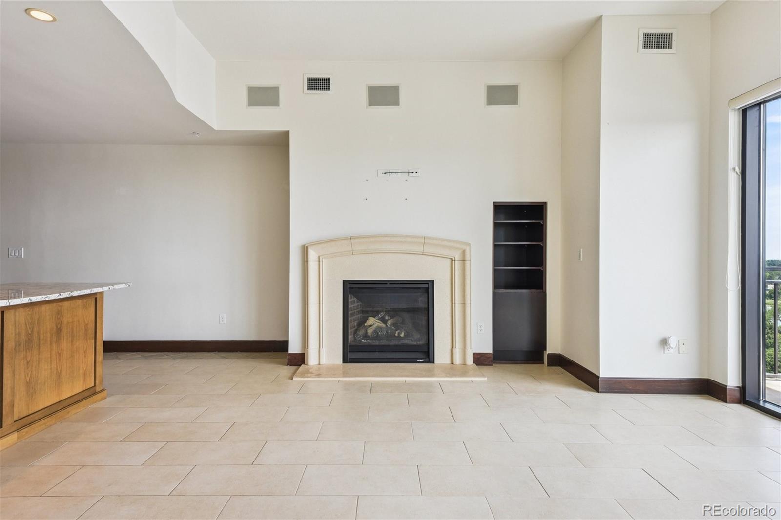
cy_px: 260
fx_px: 434
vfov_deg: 61.9
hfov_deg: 84.0
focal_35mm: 20
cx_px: 390
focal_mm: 20
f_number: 11
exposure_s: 1/90
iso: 400
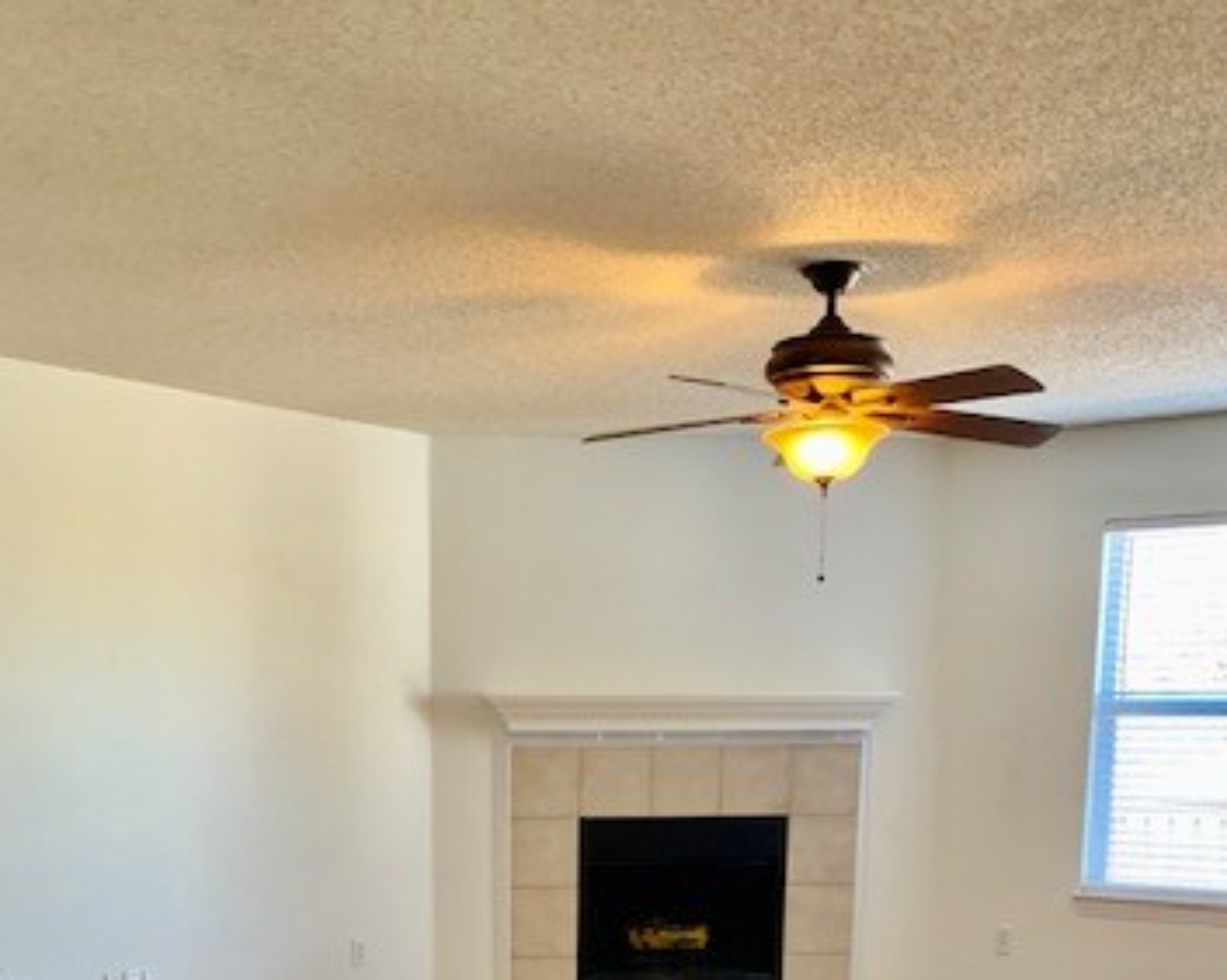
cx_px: 494
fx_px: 1670
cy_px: 1046
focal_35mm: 46
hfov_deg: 40.2
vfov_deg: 29.8
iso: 250
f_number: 1.8
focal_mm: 4.25
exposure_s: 1/60
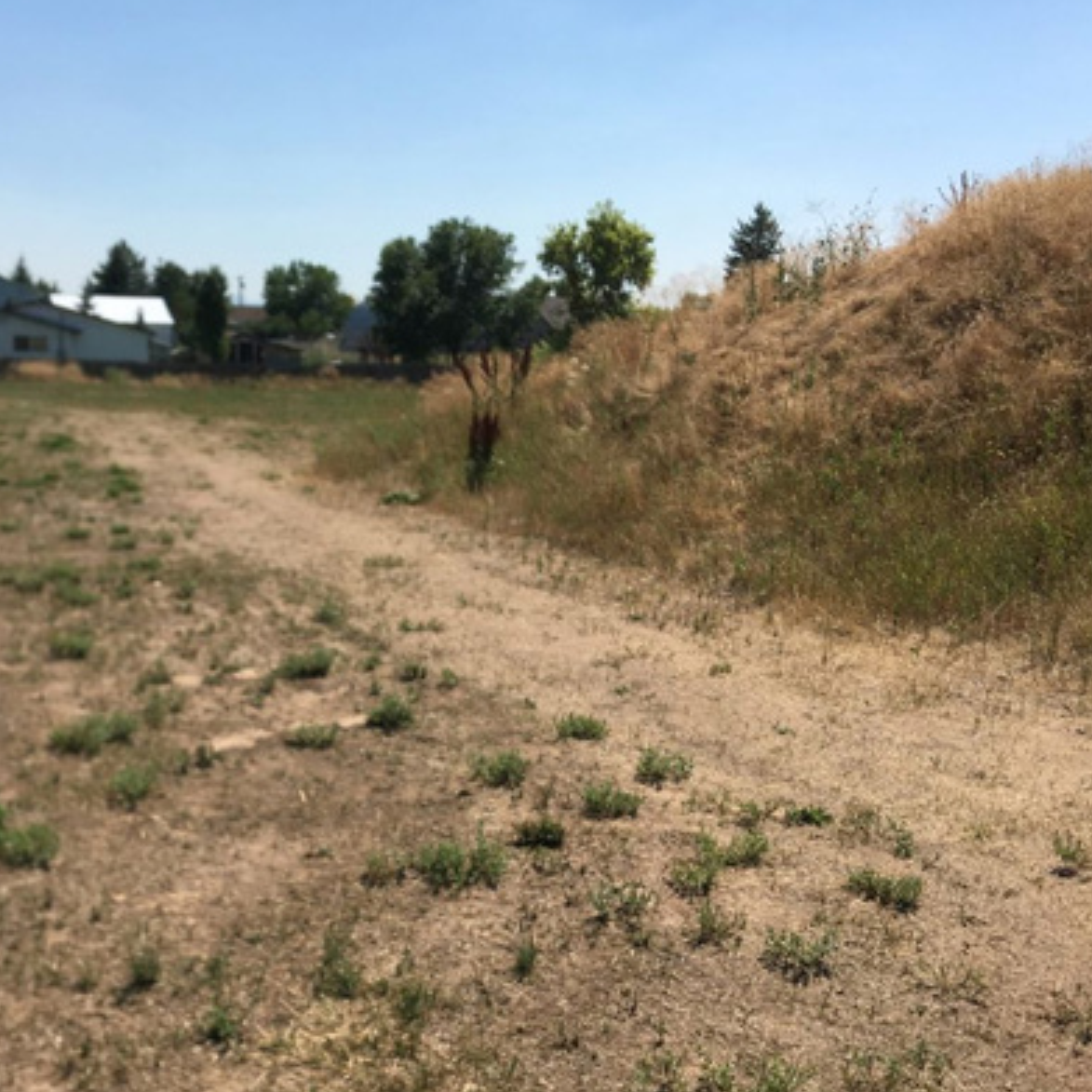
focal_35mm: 42
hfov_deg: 39.6
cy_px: 648
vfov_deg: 39.9
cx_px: 371
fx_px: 1499
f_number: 2.2
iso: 25
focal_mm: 4.15
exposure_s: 1/2331
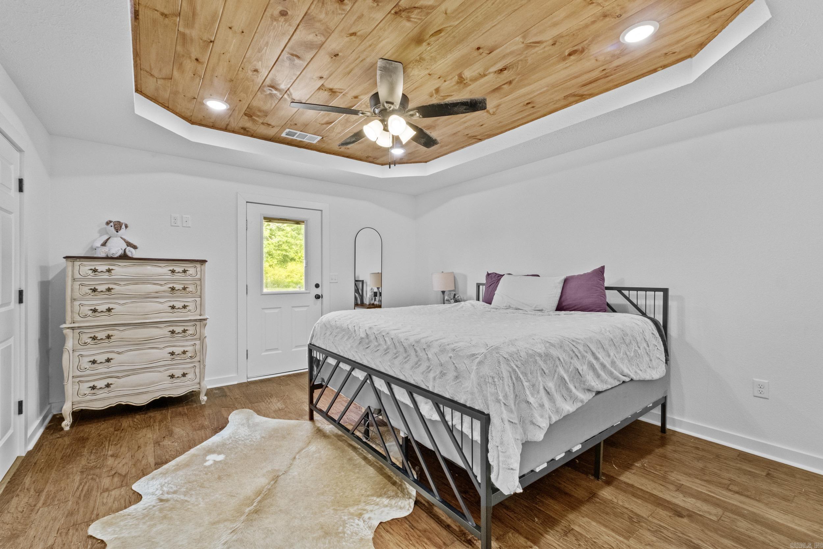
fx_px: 343
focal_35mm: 15
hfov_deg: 100.4
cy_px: 274
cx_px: 412
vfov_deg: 77.3
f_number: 10
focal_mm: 10
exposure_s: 1/1.25
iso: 400
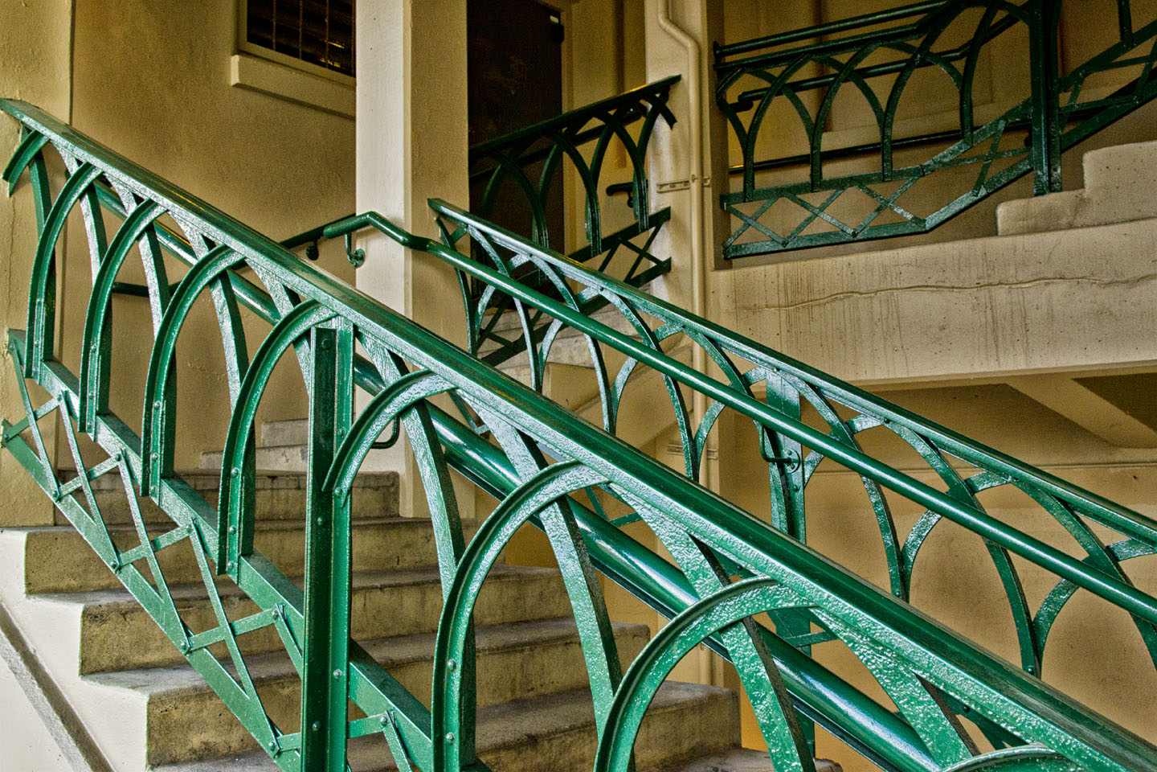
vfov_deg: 38.4
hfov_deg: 55.1
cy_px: 386
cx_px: 578
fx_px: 1109
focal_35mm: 34
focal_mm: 23
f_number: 8
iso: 800
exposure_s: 1/125
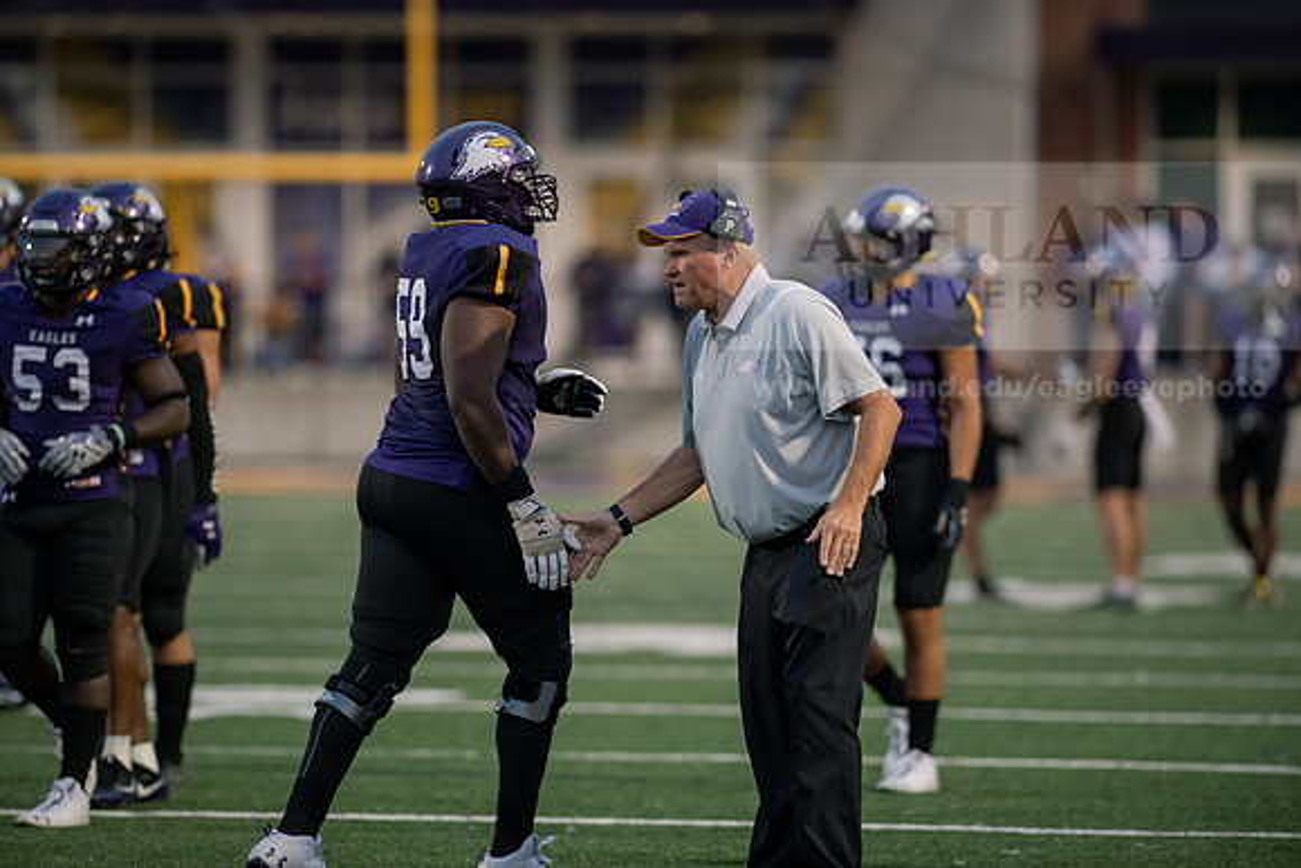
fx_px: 10844
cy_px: 434
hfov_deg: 6.9
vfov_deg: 4.6
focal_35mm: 300
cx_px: 650
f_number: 2.8
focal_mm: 300
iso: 2500
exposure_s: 1/800
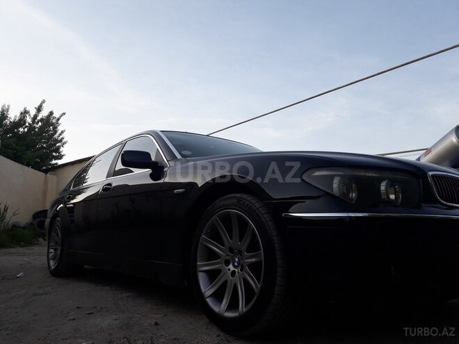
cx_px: 230
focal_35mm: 27
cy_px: 172
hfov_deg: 65.3
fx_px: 358
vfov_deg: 51.4
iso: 40
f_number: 1.9
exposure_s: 1/797
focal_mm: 3.6
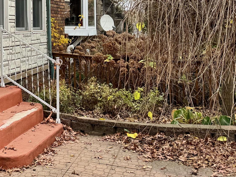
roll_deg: +2.9
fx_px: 436
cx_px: -4
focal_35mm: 64
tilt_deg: +3.4
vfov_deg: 22.0
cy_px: -5
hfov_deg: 28.3
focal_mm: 6.76
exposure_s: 1/1311
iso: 80
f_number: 1.78
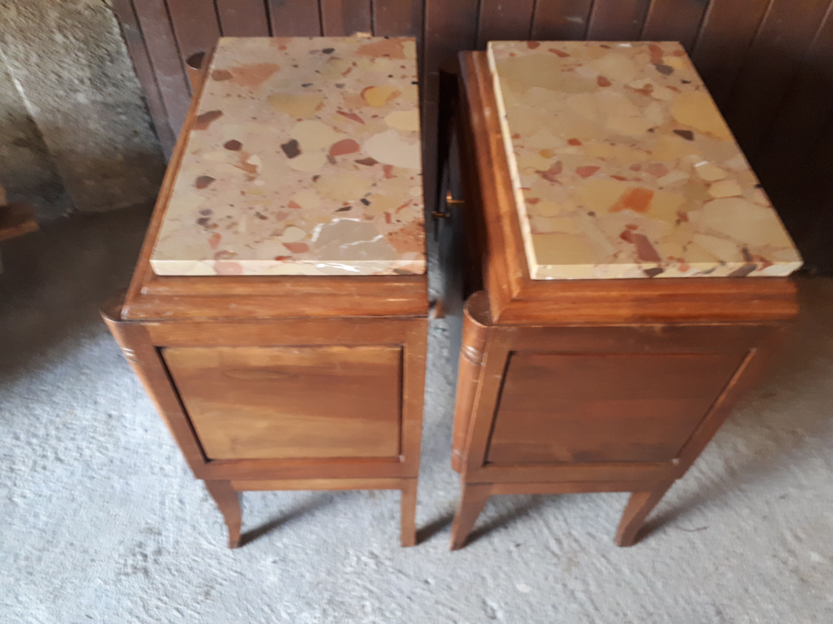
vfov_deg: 51.4
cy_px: 312
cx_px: 416
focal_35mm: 27
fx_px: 650
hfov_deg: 65.3
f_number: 1.9
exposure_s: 1/17
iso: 400
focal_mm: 3.6
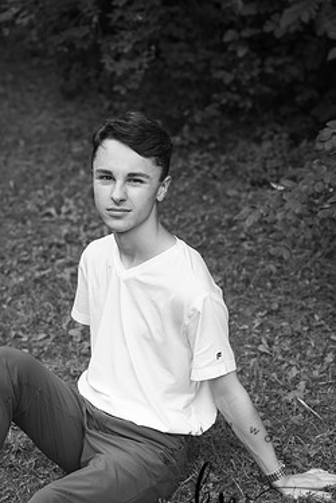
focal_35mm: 84
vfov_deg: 24.2
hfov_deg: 16.3
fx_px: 1176
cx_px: 145
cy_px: 279
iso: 400
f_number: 4
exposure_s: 1/200
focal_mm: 70
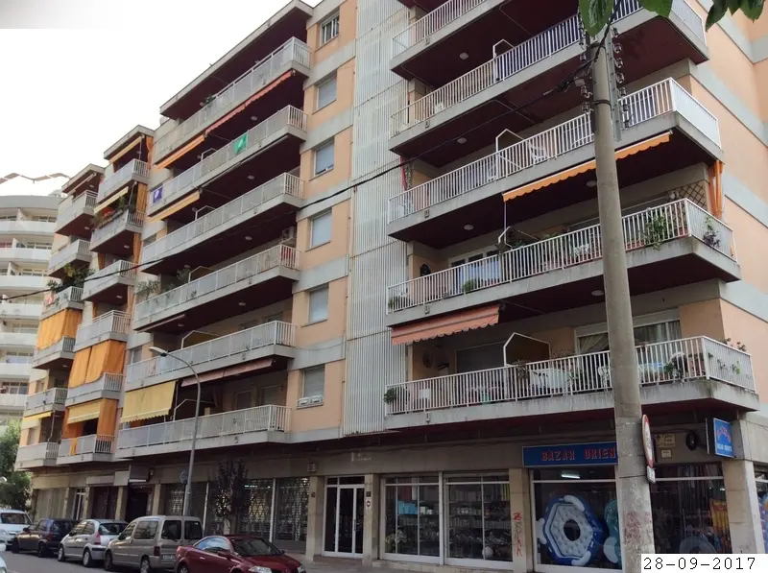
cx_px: 384
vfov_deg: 42.8
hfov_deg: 55.4
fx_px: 731
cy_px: 286
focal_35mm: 33
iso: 32
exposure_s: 1/384
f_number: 2.4
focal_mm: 3.3
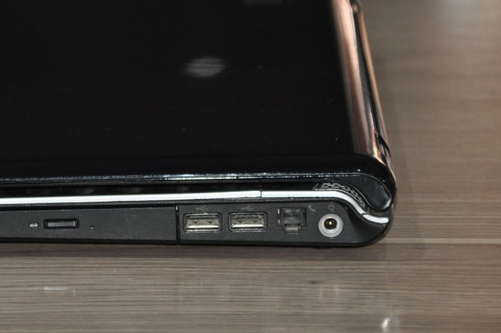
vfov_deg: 5.3
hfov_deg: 8.0
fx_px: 3584
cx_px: 162
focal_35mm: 258
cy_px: 134
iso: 800
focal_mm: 105
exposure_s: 1/60
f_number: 5.6
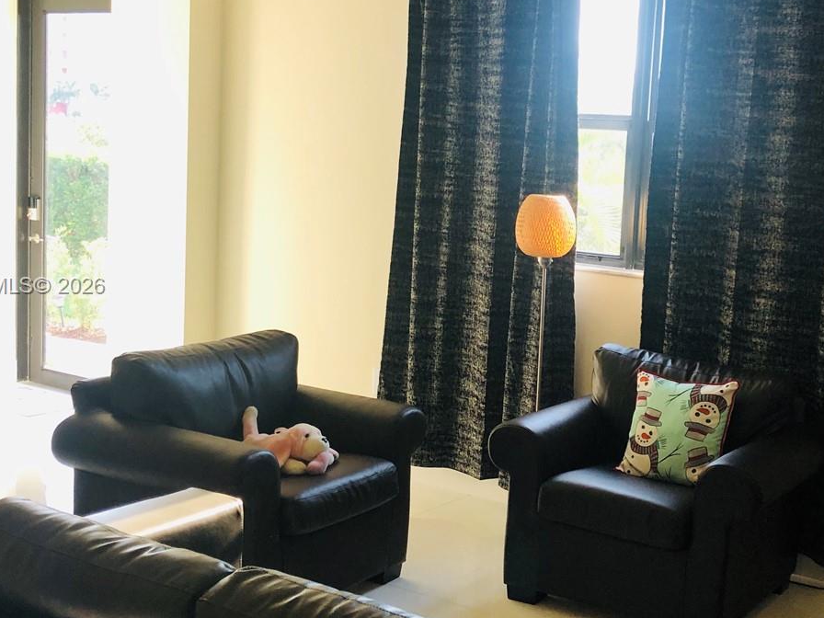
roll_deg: -3.3
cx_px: 554
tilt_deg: -6.6
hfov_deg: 37.7
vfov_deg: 29.1
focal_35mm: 50
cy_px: 287
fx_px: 1190
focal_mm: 4
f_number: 1.8
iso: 20
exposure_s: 1/30
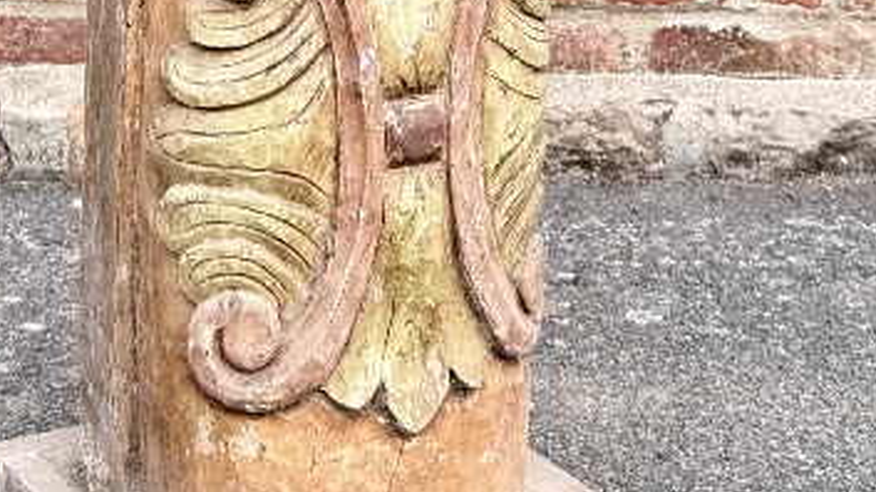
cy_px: -333
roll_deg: -0.6
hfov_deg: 23.8
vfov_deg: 12.6
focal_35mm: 89
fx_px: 2066
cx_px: 290
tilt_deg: -2.2
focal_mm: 6.76
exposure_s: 1/772
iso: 80
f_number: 1.78
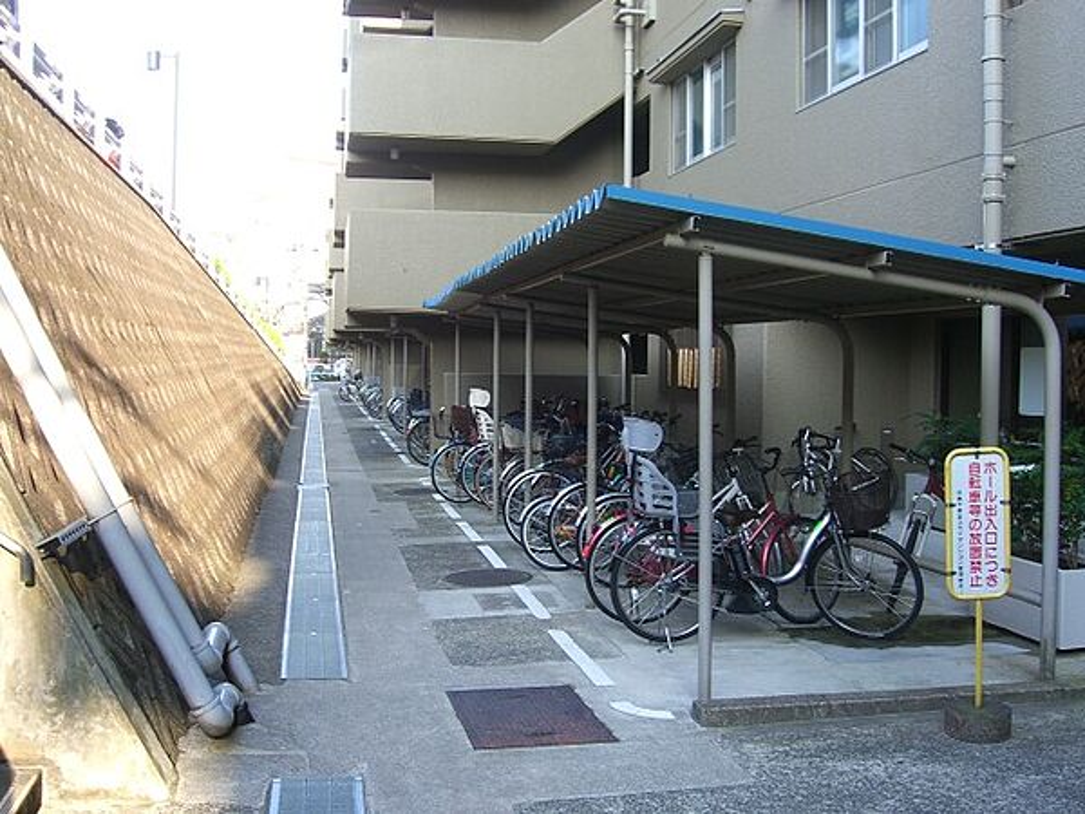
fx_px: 1191
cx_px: 542
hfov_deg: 49.0
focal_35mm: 38
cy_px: 407
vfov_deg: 37.7
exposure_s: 1/80
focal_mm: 7.9
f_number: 4
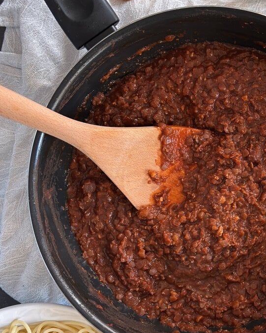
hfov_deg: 32.7
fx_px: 443
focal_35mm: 45
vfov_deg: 41.1
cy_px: 190
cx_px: 206
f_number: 1.6
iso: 200
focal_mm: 5.96
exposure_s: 1/53
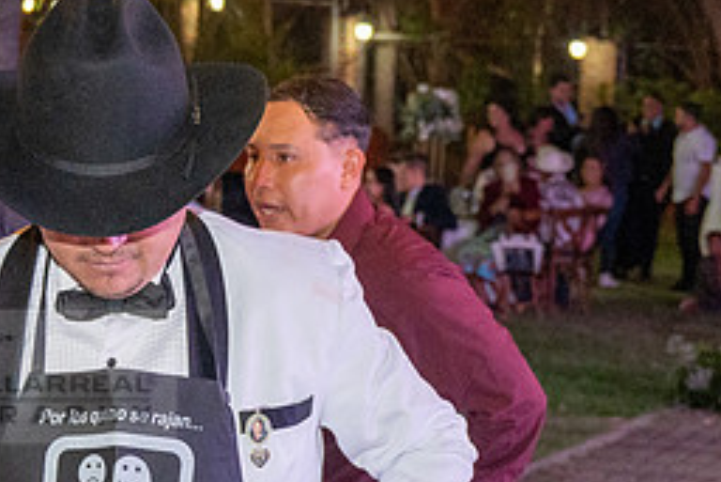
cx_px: 310
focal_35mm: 142
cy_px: 515
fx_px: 2845
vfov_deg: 9.6
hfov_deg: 14.4
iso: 2500
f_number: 5
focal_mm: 43
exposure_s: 1/80
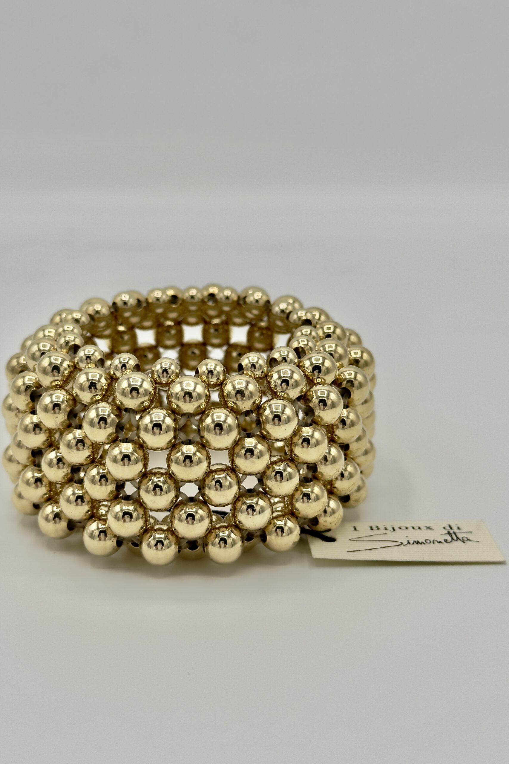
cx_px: 229
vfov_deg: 39.6
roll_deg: -0.5
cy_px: 382
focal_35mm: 50
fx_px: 1060
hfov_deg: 27.0
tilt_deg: -21.6
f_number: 1.78
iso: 64
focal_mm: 6.76
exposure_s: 1/3891
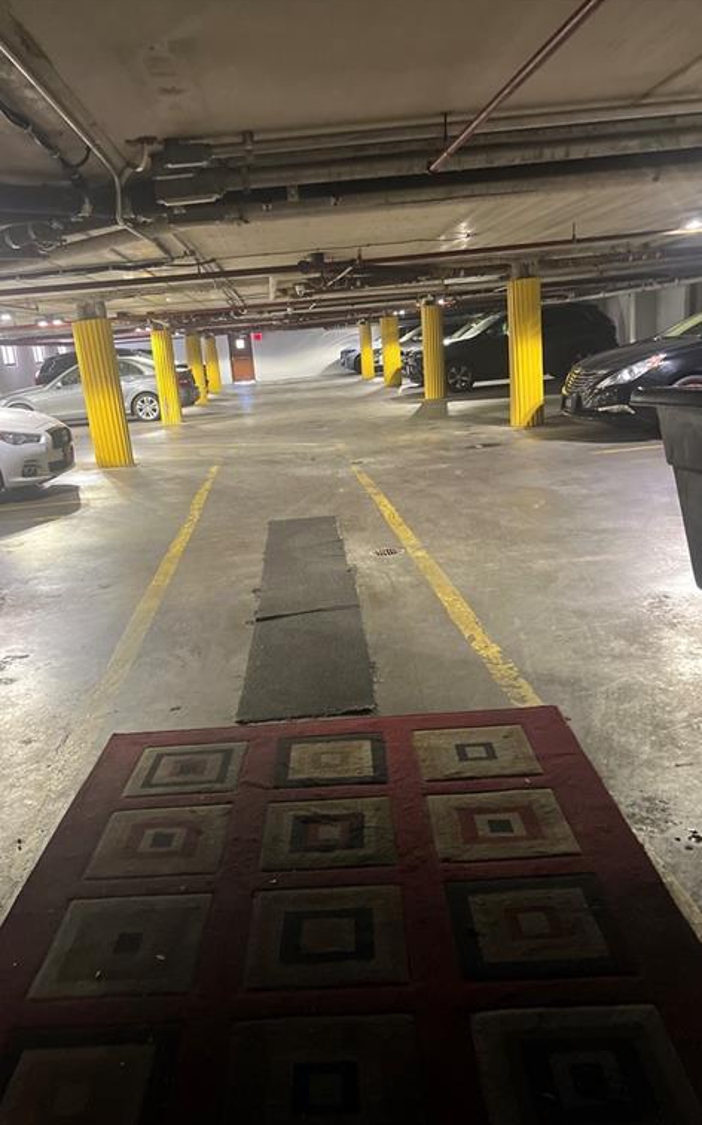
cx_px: 309
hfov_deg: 44.4
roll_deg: +5.6
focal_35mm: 28
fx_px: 858
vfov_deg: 66.5
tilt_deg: -15.0
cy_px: 562
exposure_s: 1/60
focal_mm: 5.7
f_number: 1.5
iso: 500
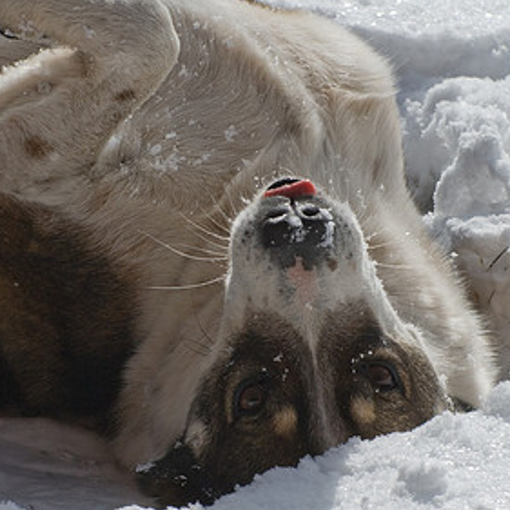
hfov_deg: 4.6
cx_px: 201
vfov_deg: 4.6
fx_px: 6365
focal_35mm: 382
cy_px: 261
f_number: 10
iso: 100
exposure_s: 1/500
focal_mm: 145
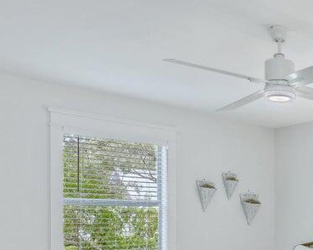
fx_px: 407
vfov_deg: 32.7
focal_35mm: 44
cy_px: 215
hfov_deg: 34.6
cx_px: 365
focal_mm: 18
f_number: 9
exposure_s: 1/30
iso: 320
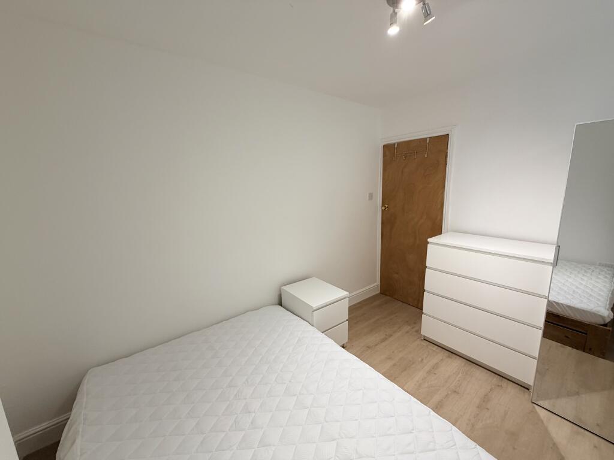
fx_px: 248
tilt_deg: -10.9
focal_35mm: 14
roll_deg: +3.0
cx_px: 307
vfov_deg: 85.7
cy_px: 230
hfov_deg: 102.1
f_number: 2.2
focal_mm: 2.22
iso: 250
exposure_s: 1/100
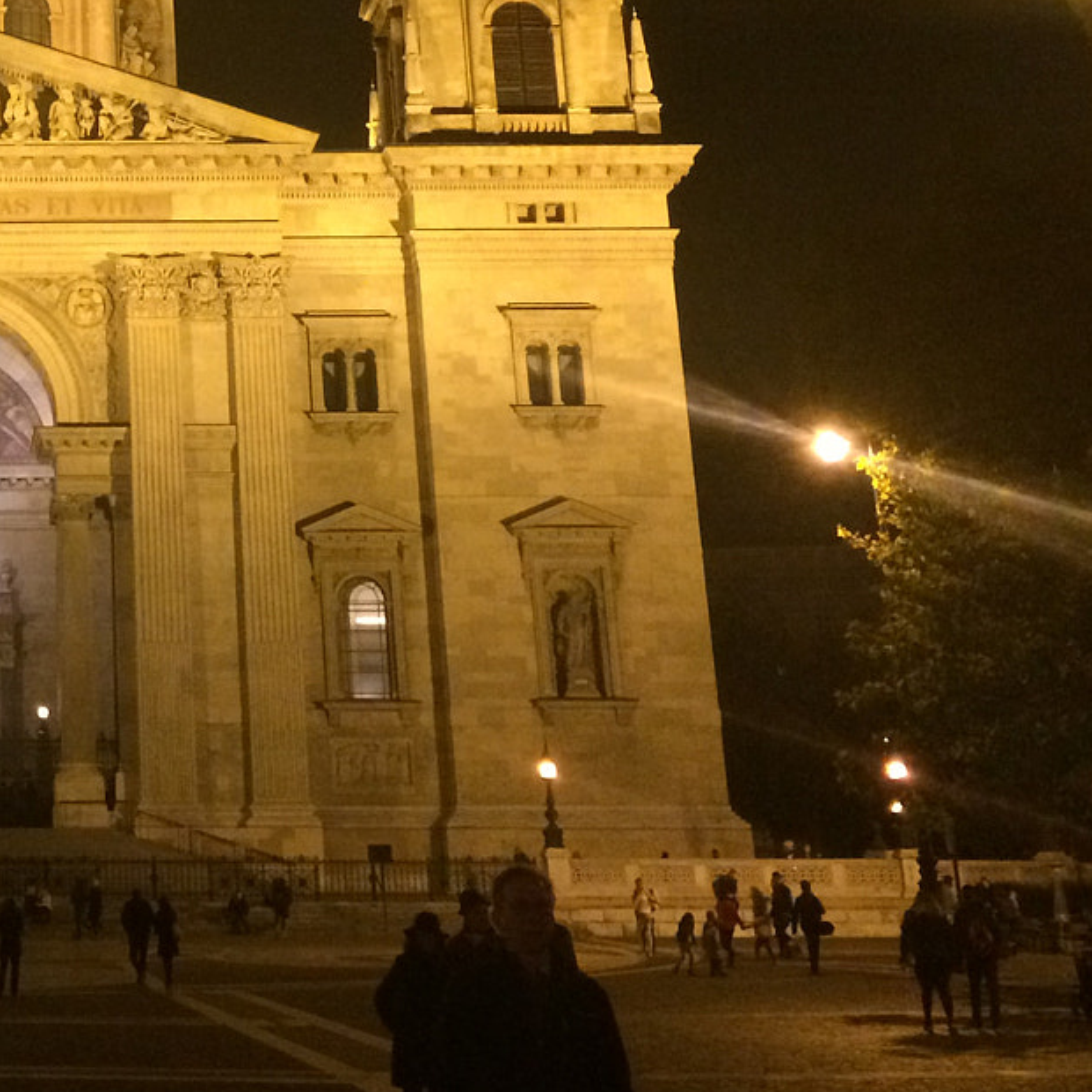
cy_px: 125
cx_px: -60
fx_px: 2356
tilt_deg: +16.8
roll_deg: +0.2
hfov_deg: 24.6
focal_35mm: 66
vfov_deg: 25.4
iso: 320
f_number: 2.2
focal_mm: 4.15
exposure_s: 1/25
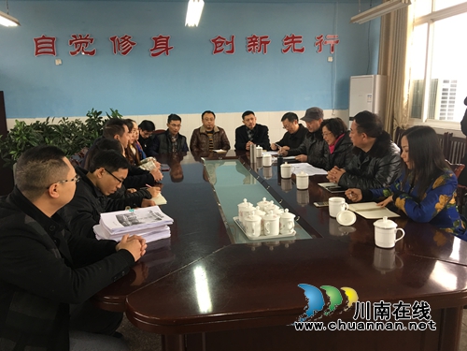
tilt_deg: -9.3
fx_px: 391
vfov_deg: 48.2
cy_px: 176
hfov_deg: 61.7
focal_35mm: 29
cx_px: 234
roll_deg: +1.9
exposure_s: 1/17
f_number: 2.2
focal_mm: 4.15
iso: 50
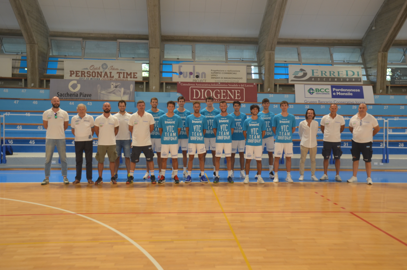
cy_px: 135
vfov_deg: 34.1
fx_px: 440
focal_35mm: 39
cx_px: 204
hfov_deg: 49.6
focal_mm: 26
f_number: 4.5
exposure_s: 1/80
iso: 400
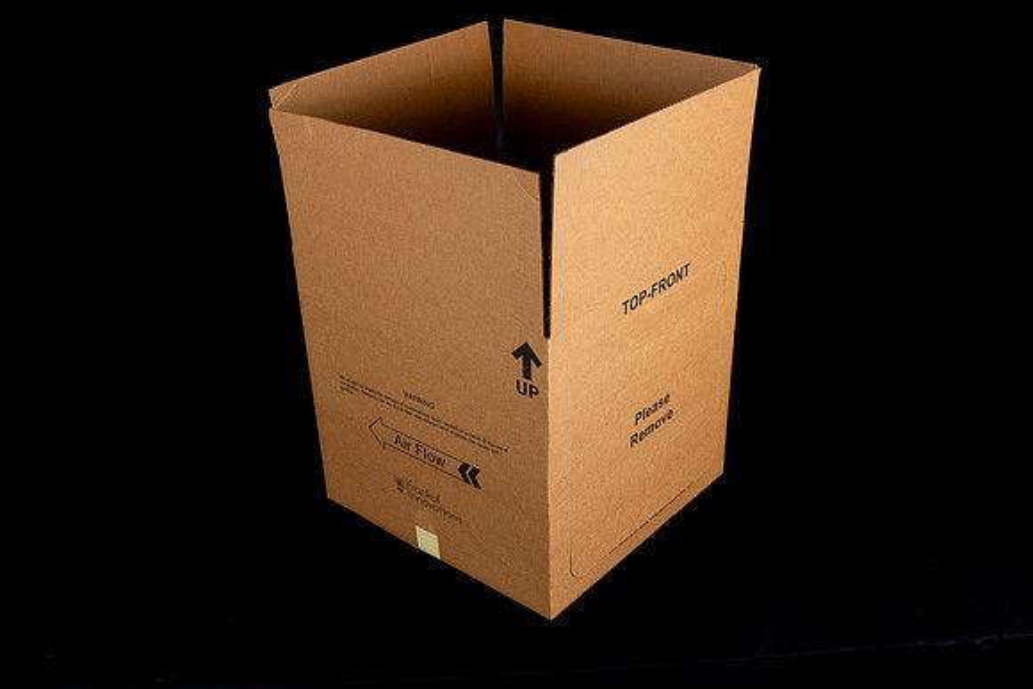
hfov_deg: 48.4
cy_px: 344
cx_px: 516
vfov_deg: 33.4
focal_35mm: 40
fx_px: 1148
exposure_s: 1/125
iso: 160
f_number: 8
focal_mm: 40
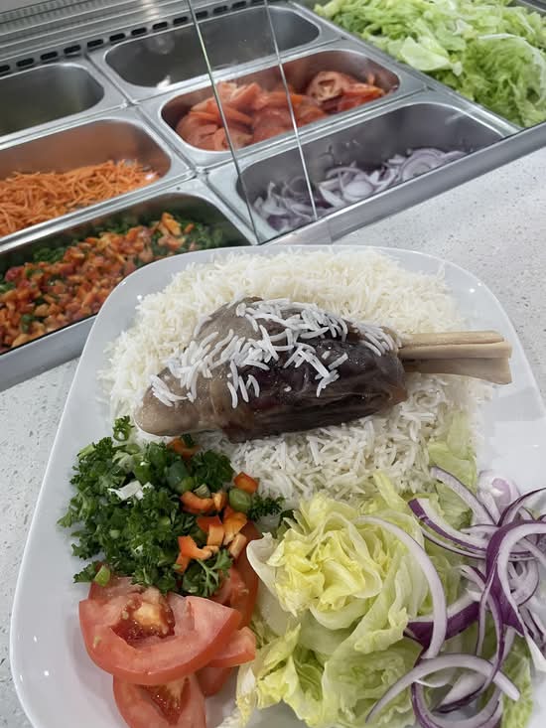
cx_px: 273
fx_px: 547
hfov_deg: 53.1
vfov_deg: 67.3
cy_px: 364
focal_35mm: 26
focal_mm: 4.2
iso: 80
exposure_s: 1/50
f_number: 1.6
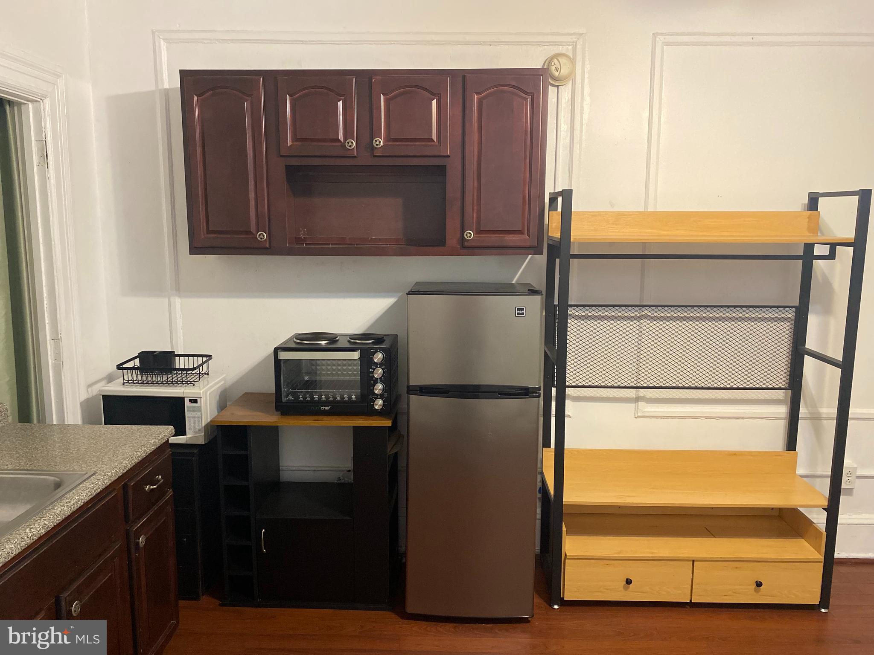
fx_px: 656
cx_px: 437
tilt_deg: -7.2
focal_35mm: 26
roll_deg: +0.0
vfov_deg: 53.1
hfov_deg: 67.3
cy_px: 328
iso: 400
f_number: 1.8
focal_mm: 4.25
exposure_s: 1/60
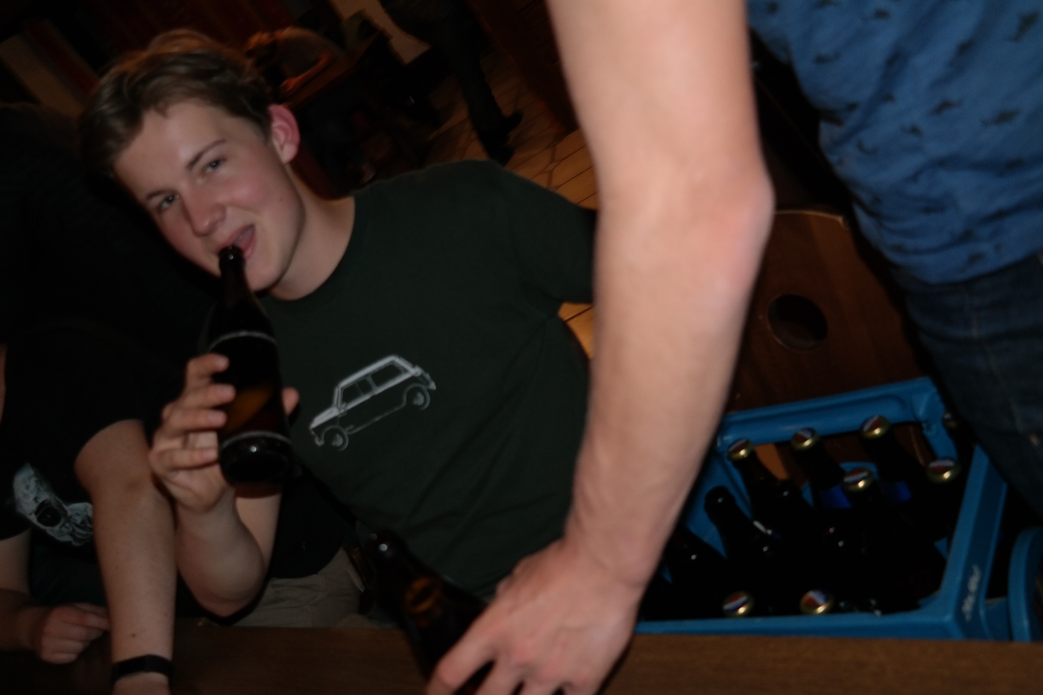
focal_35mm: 36
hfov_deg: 53.1
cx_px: 522
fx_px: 1043
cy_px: 348
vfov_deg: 36.9
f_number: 4
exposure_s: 1/50
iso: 400
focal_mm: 24
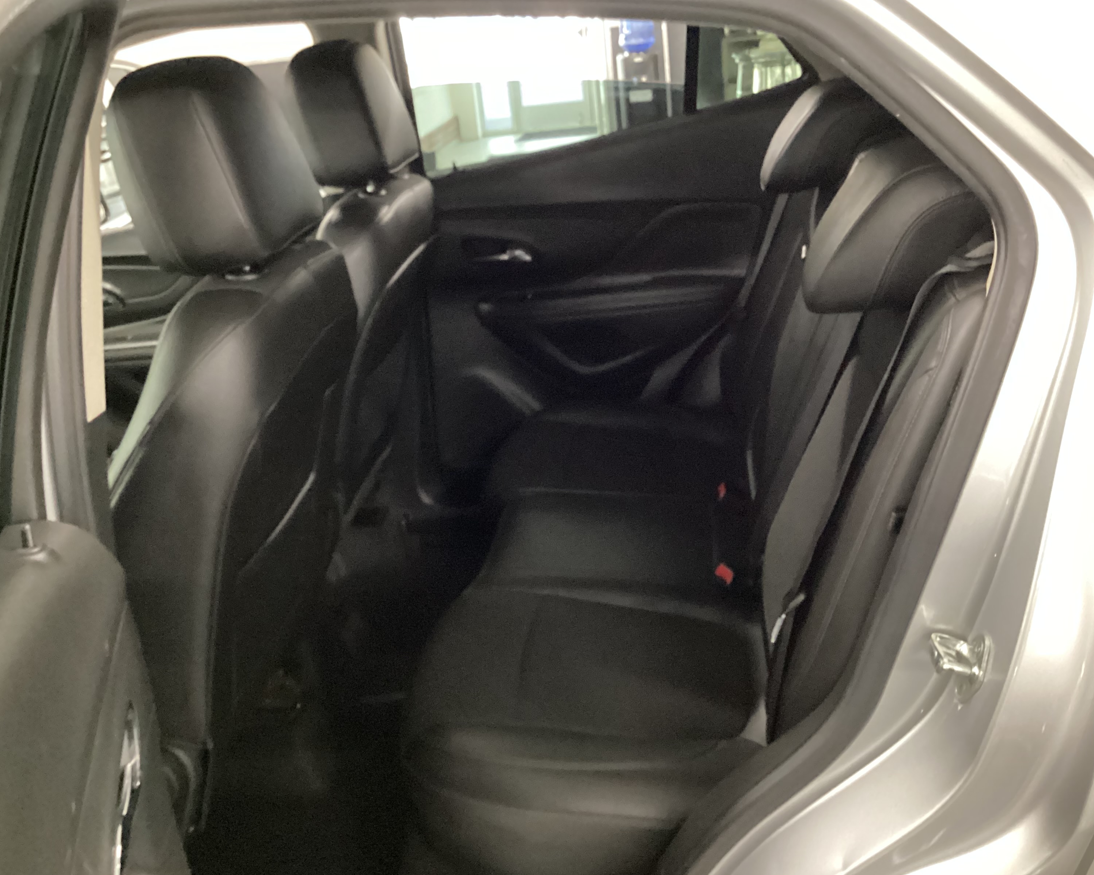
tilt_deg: -23.6
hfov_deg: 54.2
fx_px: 1068
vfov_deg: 44.5
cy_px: 444
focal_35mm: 33
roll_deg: +6.2
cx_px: 561
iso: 640
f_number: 2.4
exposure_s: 1/17
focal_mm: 3.3
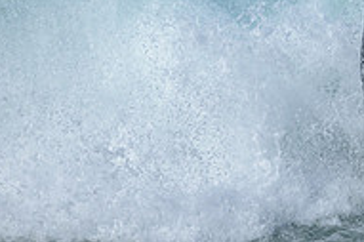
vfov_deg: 0.6
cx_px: 208
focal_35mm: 2435
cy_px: 1
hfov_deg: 0.8
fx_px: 24599
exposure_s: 1/2500
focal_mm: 800
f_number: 6.3
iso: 280
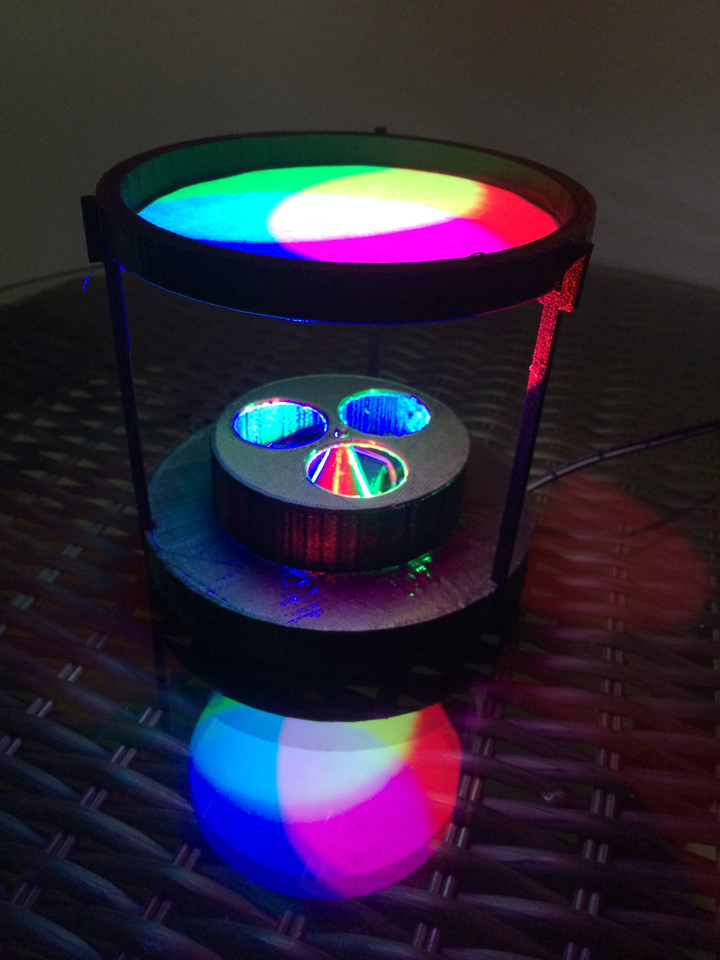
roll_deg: -0.5
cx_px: 360
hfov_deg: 48.2
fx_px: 804
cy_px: 480
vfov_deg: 61.7
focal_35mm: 29
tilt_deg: -34.1
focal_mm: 4.15
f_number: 2.2
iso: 40
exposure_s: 1/30
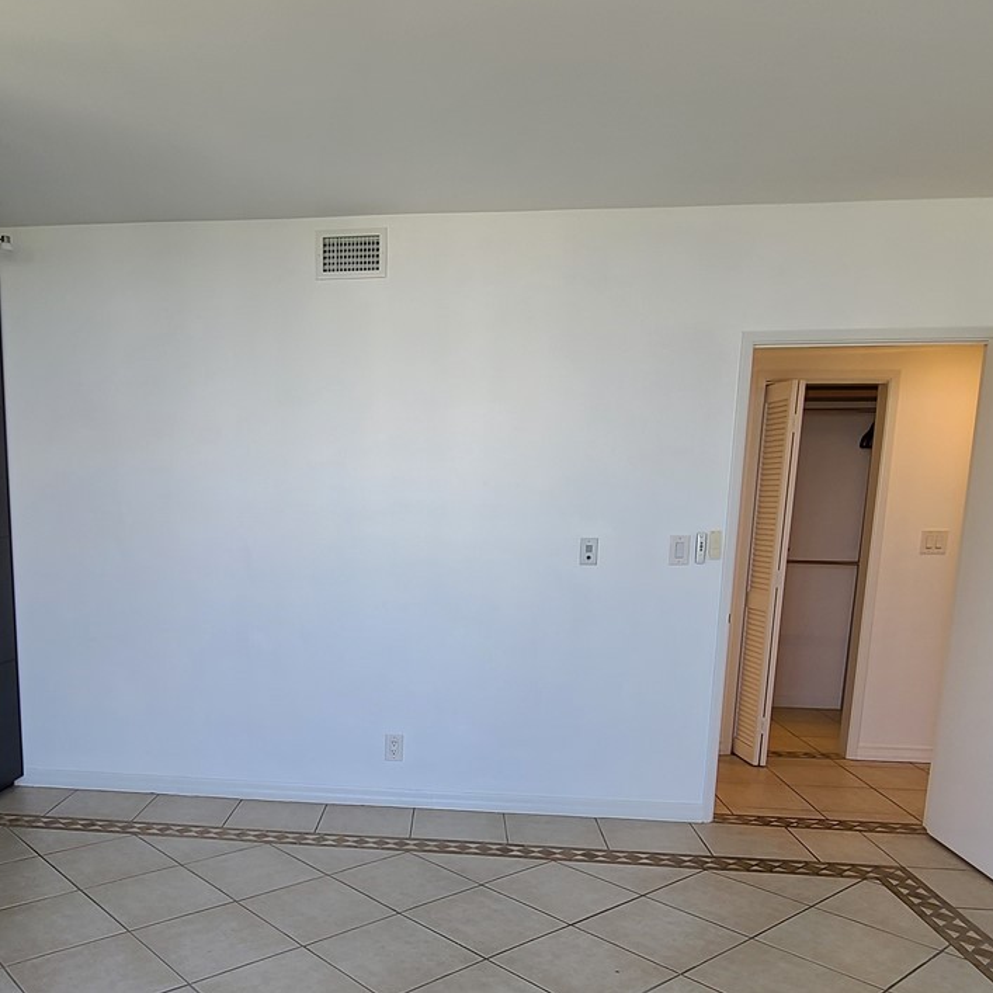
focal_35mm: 26
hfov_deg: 59.6
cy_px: 659
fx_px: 844
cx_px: 337
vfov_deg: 59.6
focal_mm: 2.2
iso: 64
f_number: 2.2
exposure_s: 1/119
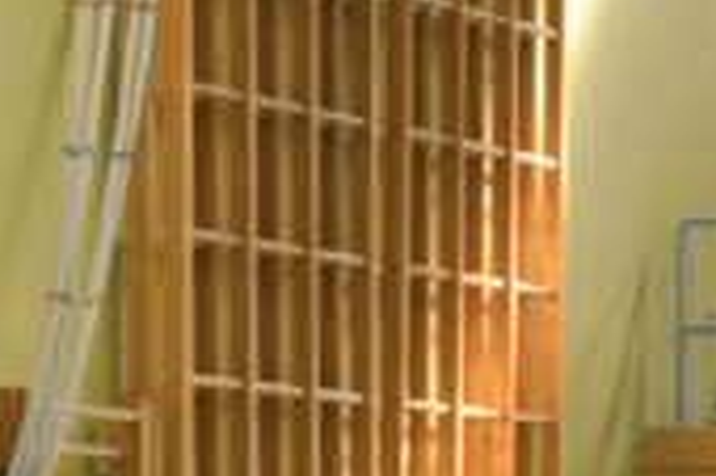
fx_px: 6100
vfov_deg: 4.4
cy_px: 1175
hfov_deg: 6.4
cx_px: 1676
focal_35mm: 307
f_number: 5
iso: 1250
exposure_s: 1/500
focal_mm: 34
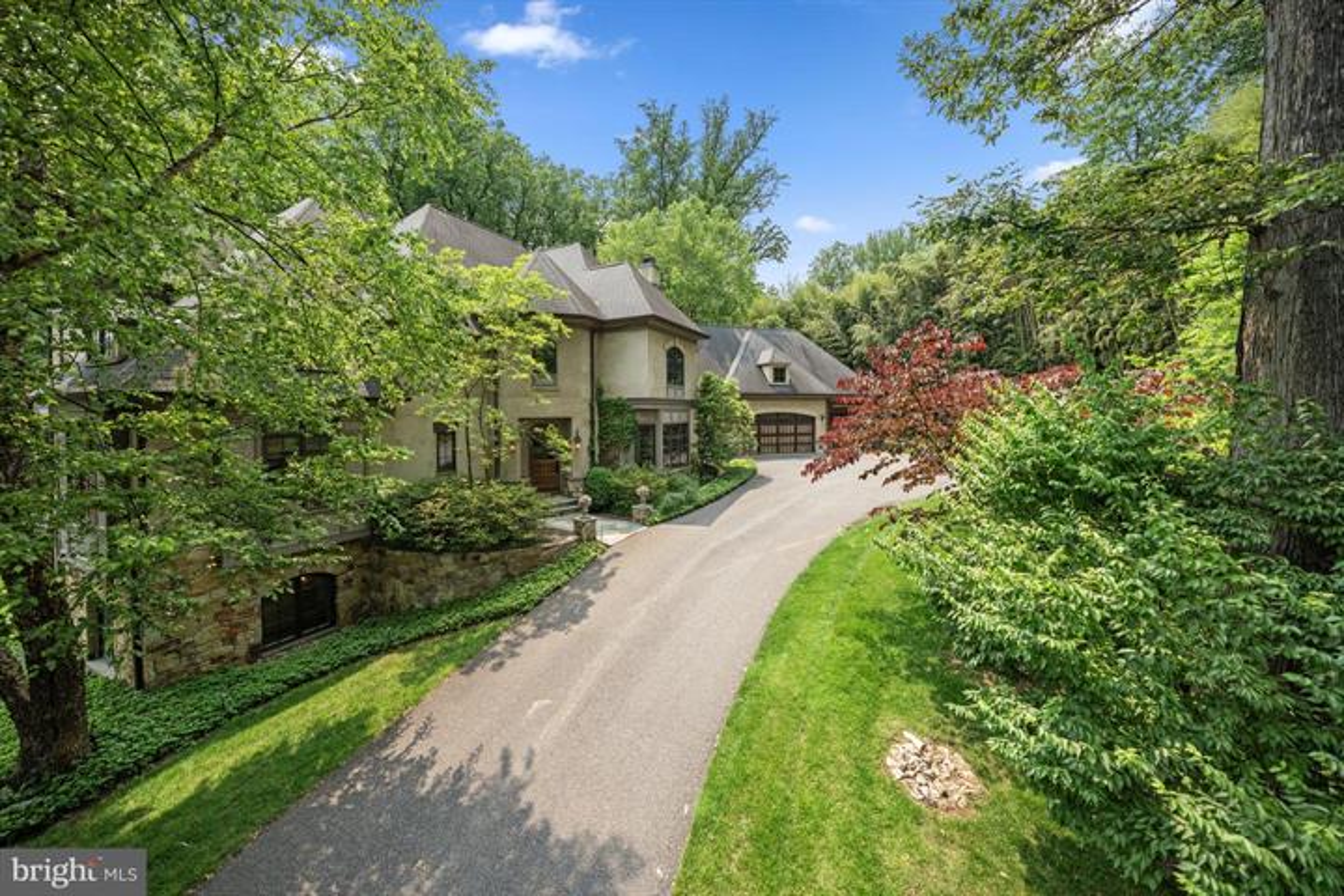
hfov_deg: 112.6
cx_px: 672
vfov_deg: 90.0
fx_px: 448
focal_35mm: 12
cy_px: 448
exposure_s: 1/3200
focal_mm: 12
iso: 320
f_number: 2.8
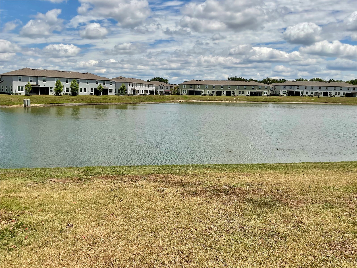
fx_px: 299
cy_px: 134
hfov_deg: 61.7
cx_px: 178
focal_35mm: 29
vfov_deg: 48.2
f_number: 1.8
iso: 16
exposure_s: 1/4065
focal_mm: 3
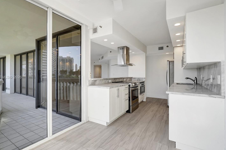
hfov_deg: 87.8
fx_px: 117
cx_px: 99
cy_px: 78
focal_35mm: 19
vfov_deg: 65.7
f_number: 13
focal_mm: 16.5
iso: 640
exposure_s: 1/40
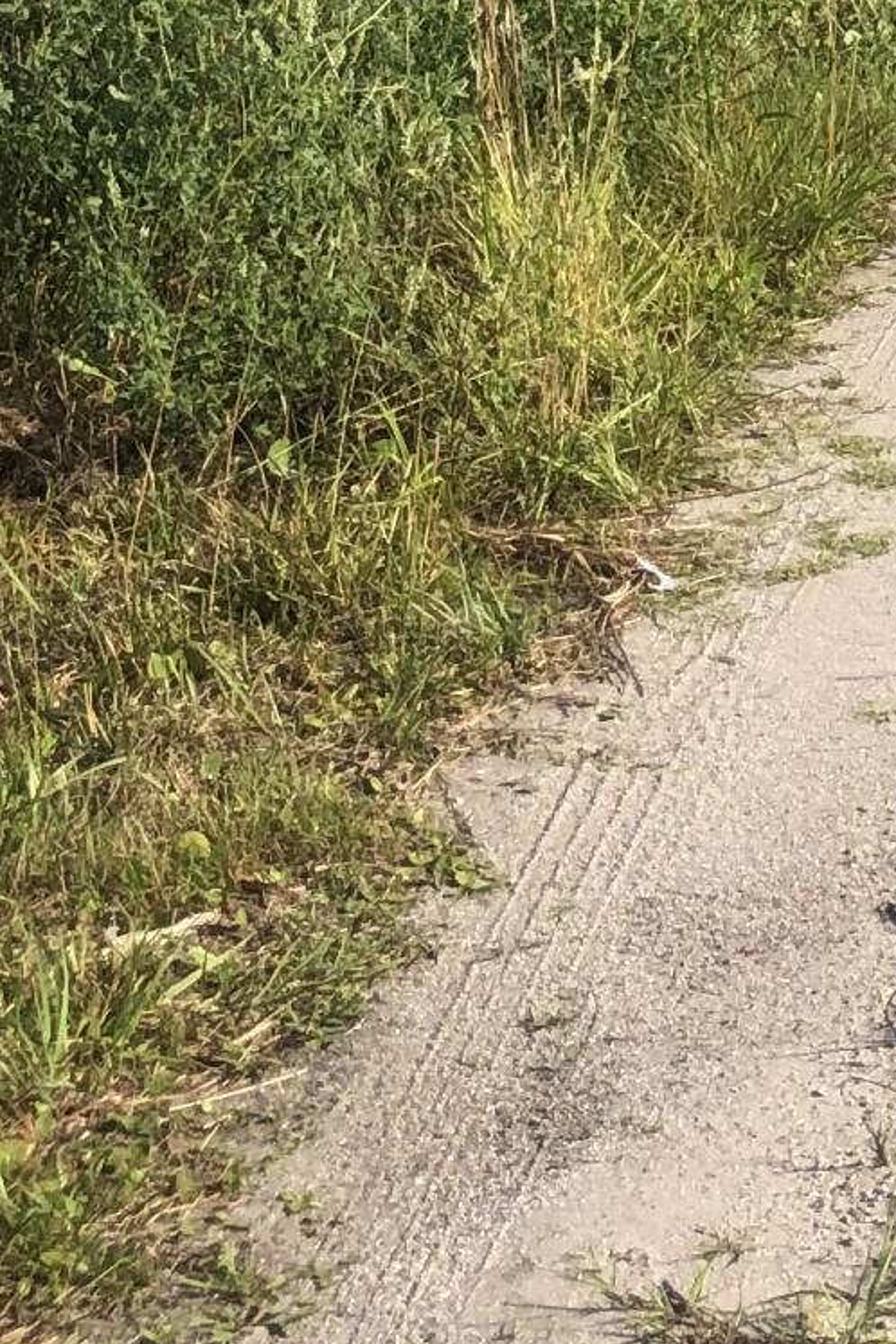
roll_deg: -0.1
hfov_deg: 10.5
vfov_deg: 16.6
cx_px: 1965
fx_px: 4368
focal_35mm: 117
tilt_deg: -8.3
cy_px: -356
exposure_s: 1/1869
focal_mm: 3.99
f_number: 1.8
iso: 20
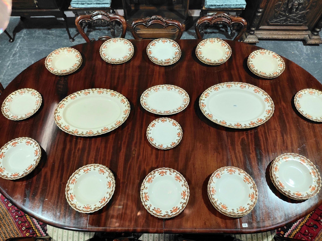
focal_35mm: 25
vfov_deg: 54.9
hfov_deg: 69.4
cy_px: 120
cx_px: 161
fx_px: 233
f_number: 1.8
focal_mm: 4.69
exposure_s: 1/120
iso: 64
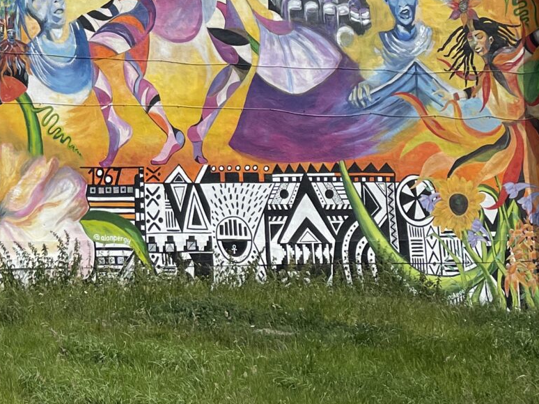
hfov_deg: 21.6
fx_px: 1339
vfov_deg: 16.7
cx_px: -54
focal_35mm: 86
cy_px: -26
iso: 32
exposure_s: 1/4831
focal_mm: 4.2
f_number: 1.6
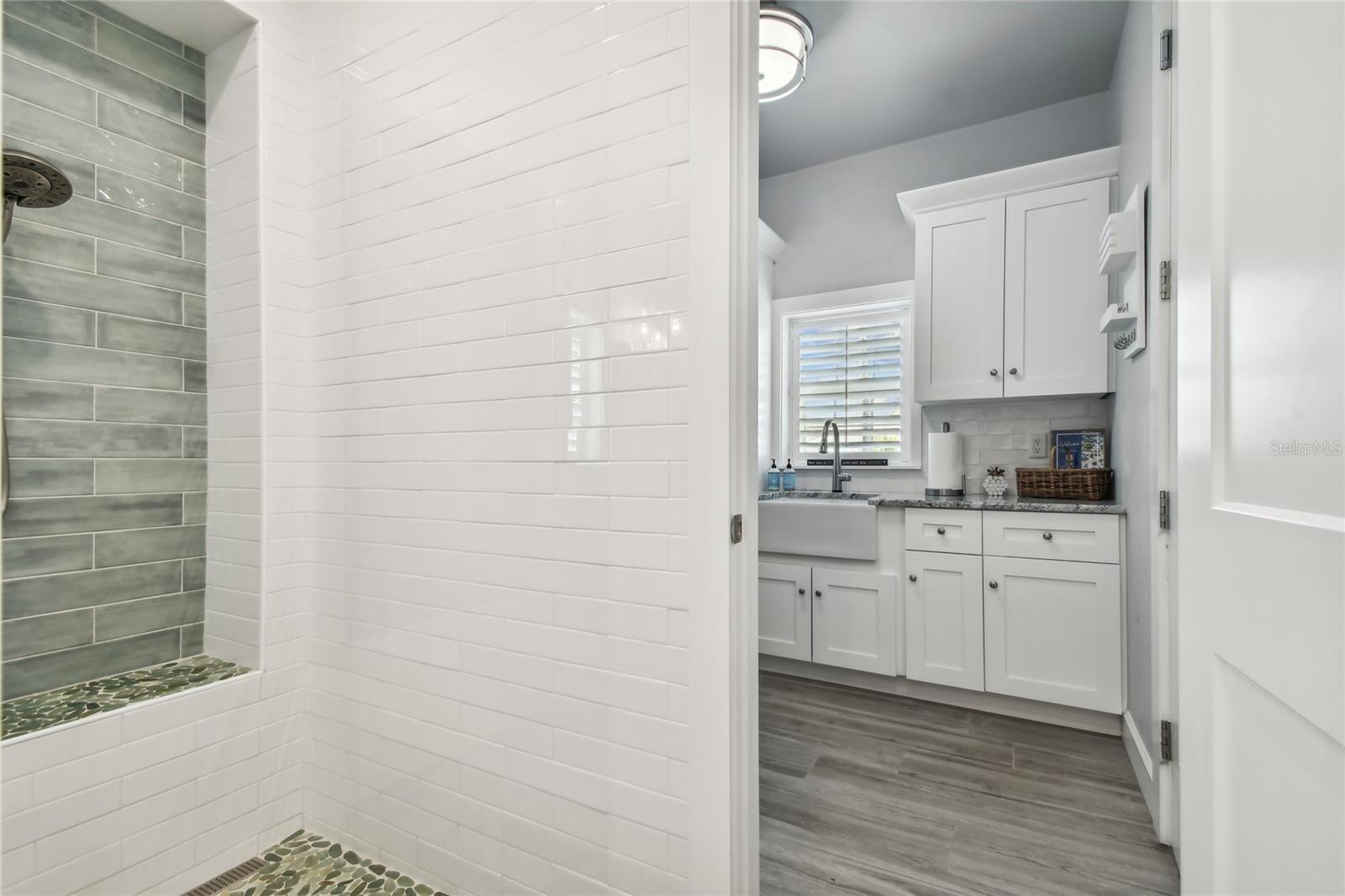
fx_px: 560
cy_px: 448
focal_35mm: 15
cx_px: 672
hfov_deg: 100.4
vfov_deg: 77.3
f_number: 7.1
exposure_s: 1/40
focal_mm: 10
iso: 100
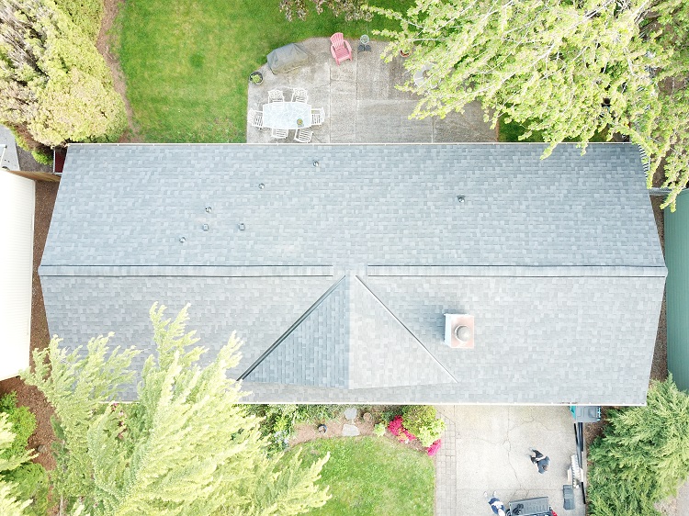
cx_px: 344
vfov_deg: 53.0
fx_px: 517
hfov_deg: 67.3
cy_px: 258
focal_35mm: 26
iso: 205
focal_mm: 4.73
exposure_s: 1/25
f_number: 2.2
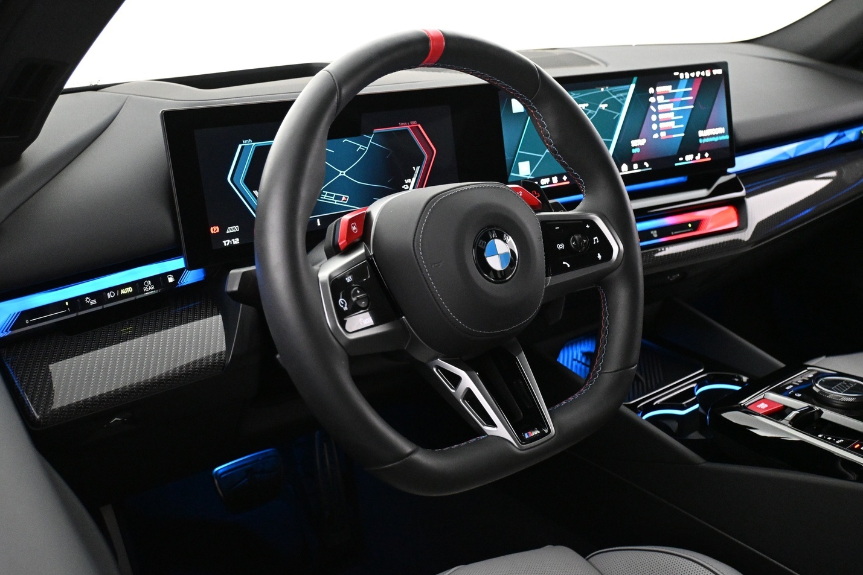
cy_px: 253
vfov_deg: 38.8
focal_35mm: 34
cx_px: 419
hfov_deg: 55.8
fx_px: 815
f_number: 3.8
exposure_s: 1/40
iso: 4000
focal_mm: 20
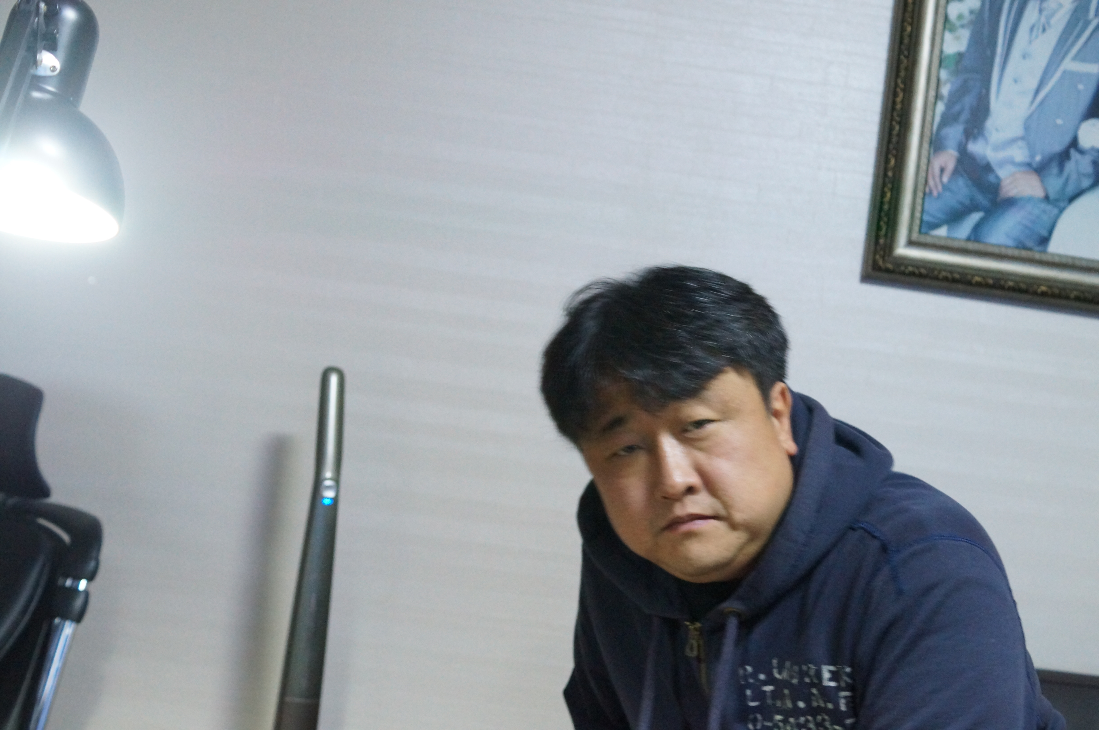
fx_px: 1601
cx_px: 550
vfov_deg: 25.7
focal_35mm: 52
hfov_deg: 37.9
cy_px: 365
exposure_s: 1/60
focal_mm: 35
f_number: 3.2
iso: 3200
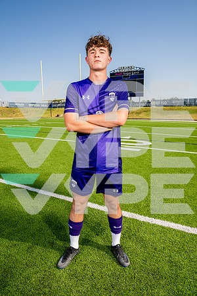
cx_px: 98
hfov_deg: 53.1
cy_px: 148
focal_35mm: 24
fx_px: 197
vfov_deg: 73.7
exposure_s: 1/125
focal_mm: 24
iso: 50
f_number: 7.1
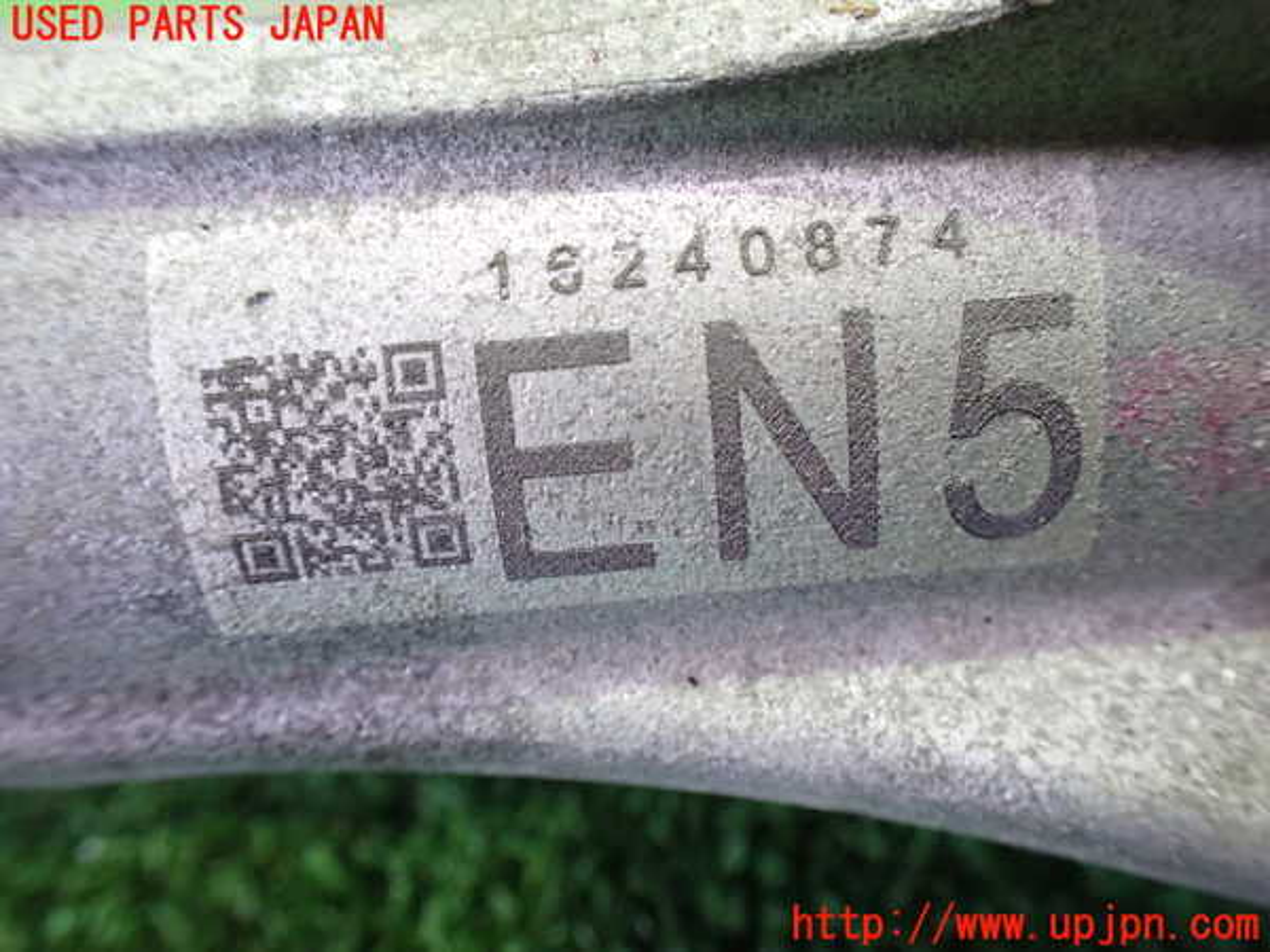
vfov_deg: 46.8
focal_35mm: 30
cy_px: 476
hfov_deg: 60.0
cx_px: 635
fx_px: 1101
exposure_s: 1/30
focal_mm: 5.4
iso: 1000
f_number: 2.3
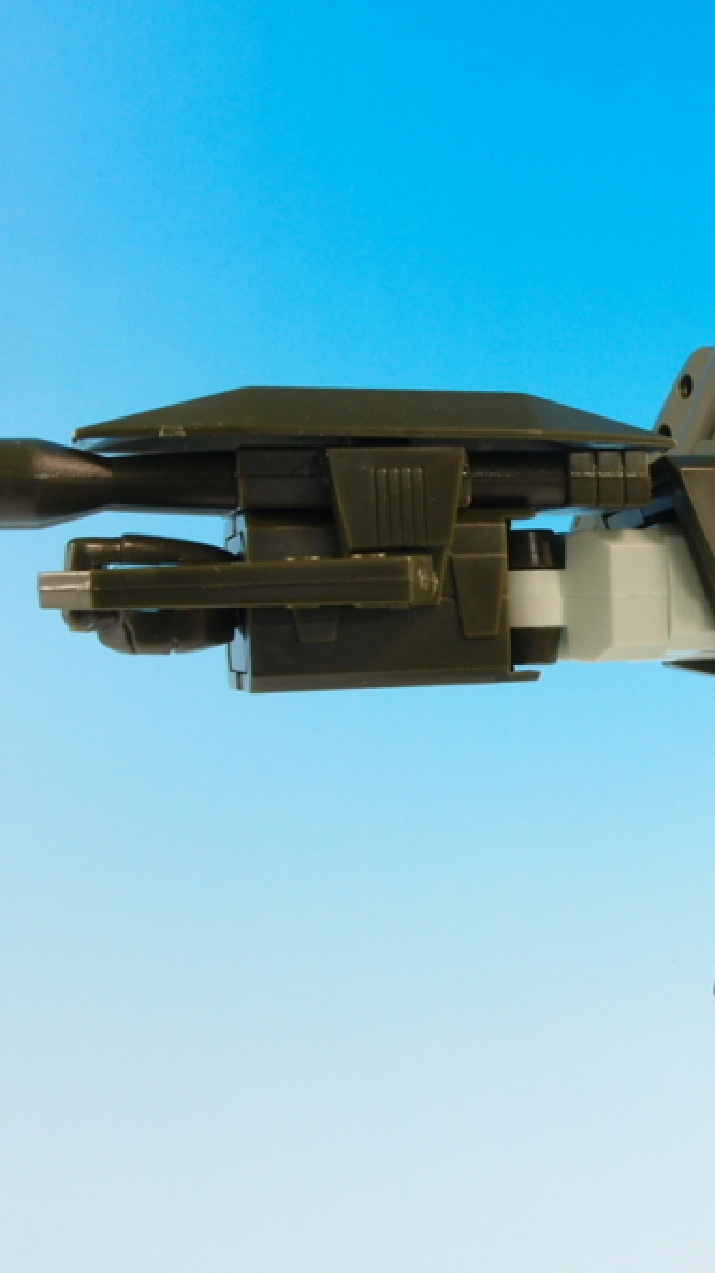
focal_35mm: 50
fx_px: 1687
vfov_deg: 41.3
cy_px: 640
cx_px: 623
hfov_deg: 23.4
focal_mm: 7.41
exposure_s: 1/2.5
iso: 100
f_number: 8
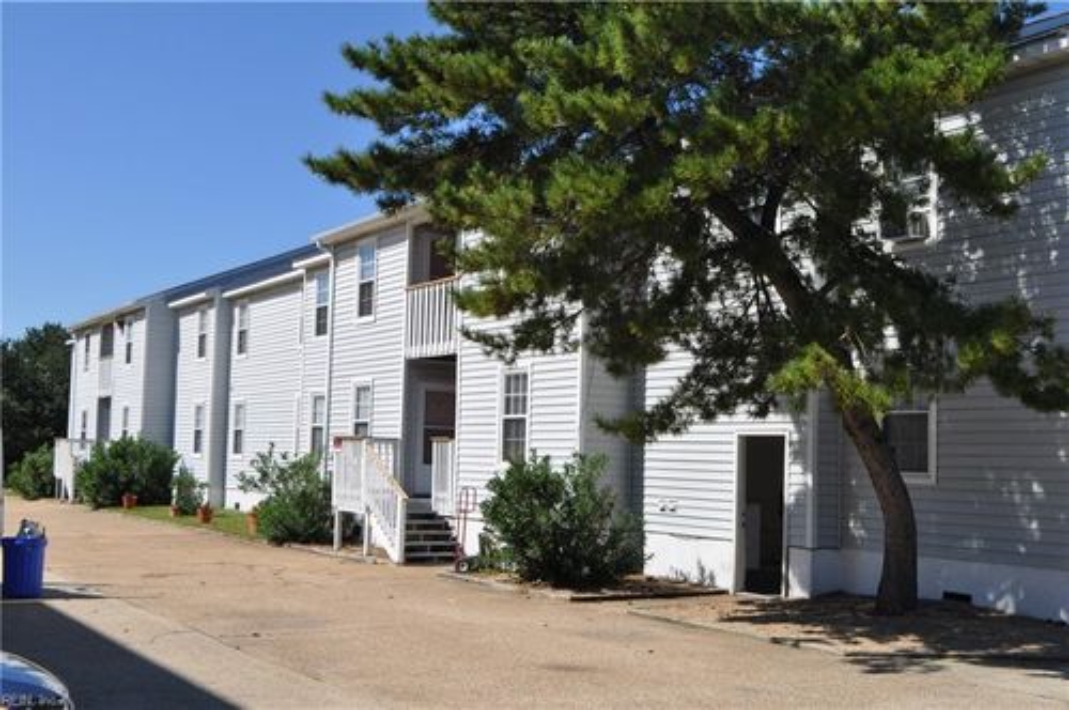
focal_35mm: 44
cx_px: 534
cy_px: 355
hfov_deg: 45.0
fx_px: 1290
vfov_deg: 30.8
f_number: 16
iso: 200
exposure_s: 1/200
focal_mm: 29
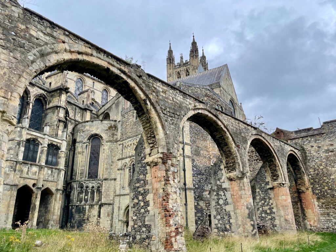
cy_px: 126
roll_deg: +1.8
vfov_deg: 53.1
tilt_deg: +19.1
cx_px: 168
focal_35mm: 26
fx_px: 252
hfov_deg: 67.3
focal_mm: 4.2
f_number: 1.6
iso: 32
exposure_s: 1/1575
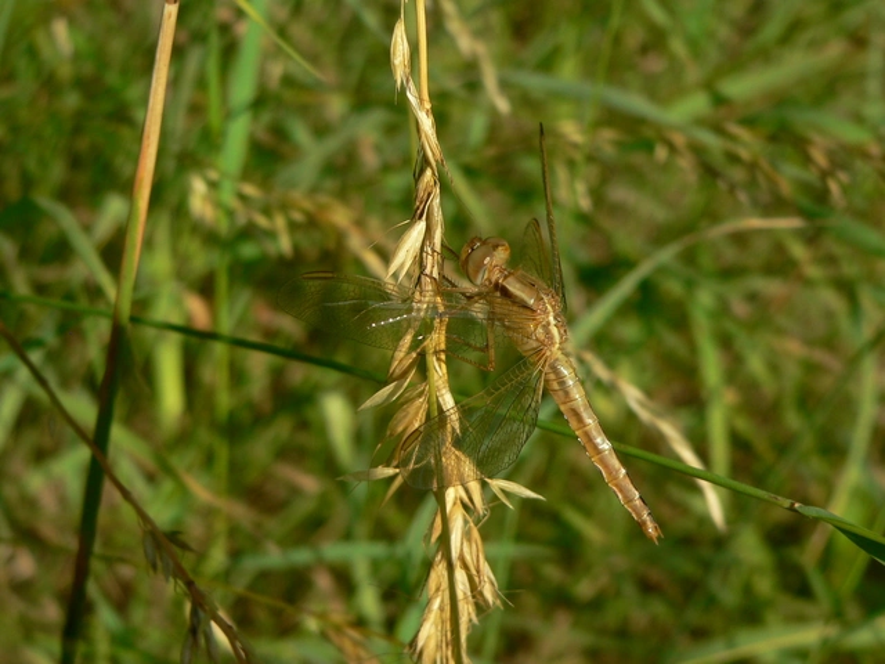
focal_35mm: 79
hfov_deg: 24.7
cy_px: 332
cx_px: 442
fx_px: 2020
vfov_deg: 18.7
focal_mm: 13.2
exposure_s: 1/800
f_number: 4
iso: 80
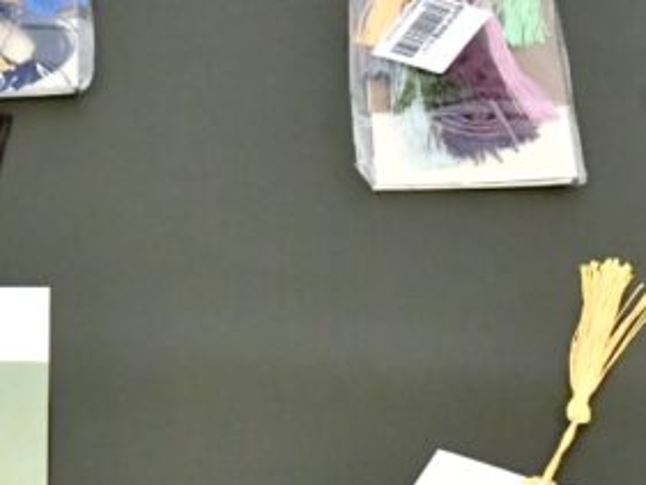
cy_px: 580
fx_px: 2646
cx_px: 0
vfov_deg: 10.3
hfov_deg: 13.7
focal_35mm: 142
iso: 6400
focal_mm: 27
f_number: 8
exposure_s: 1/250
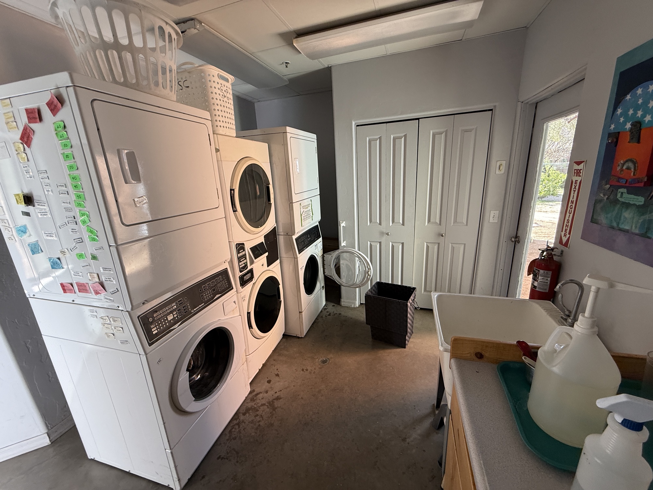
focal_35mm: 14
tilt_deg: -15.7
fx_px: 264
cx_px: 326
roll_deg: +1.7
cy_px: 245
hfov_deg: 102.1
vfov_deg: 85.7
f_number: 2.2
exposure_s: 1/99
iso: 160
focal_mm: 2.22
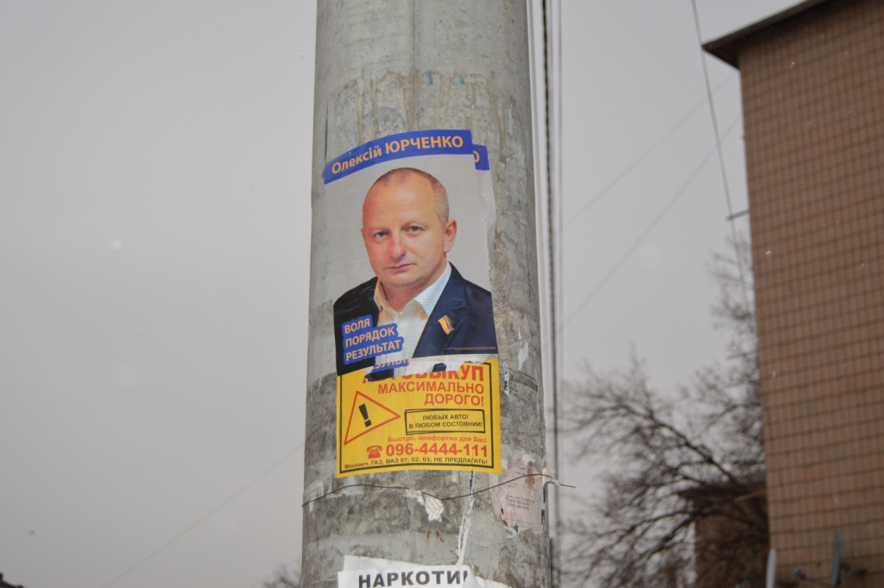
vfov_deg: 23.7
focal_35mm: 57
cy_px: 294
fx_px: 1399
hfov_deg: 35.1
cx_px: 442
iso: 100
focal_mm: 38
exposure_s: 1/125
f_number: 4.8
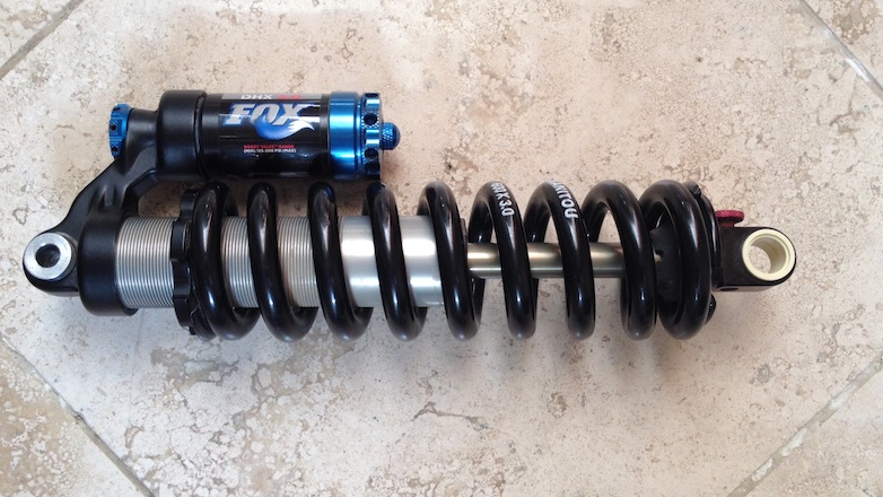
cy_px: 252
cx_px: 436
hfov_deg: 51.6
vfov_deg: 30.4
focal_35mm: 39
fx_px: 913
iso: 80
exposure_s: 1/120
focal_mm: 4.28
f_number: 2.4
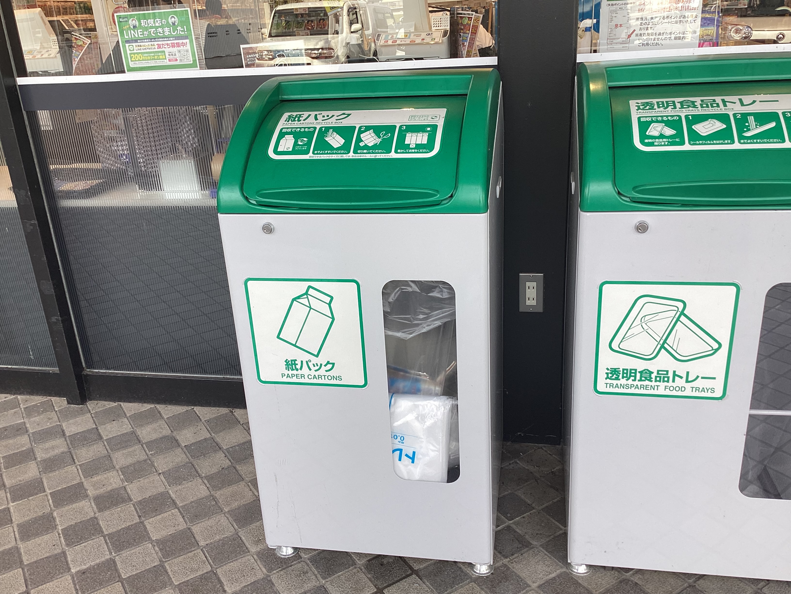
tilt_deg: -18.7
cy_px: 297
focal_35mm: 31
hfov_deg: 58.4
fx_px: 708
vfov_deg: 45.4
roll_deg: +3.0
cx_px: 396
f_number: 2.4
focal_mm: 3.3
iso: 25
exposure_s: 1/120
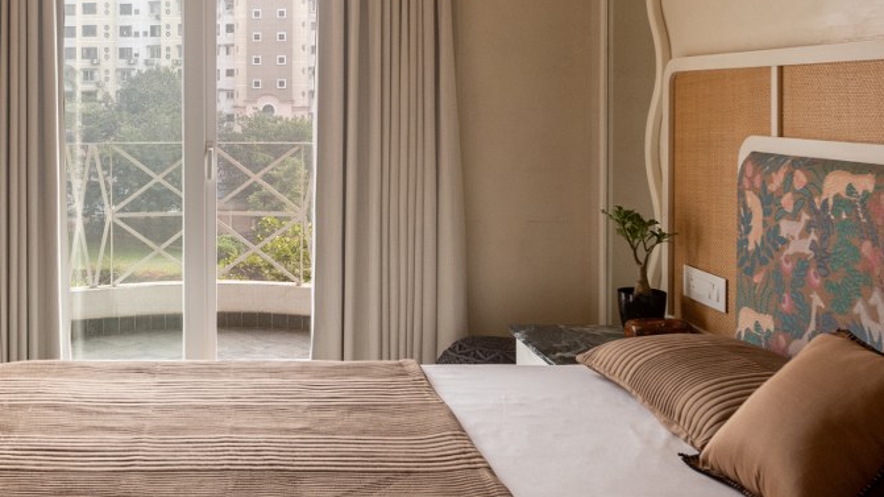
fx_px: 984
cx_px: 224
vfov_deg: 27.8
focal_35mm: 42
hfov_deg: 46.7
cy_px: 102
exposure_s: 1/50
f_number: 8
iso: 800
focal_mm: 21
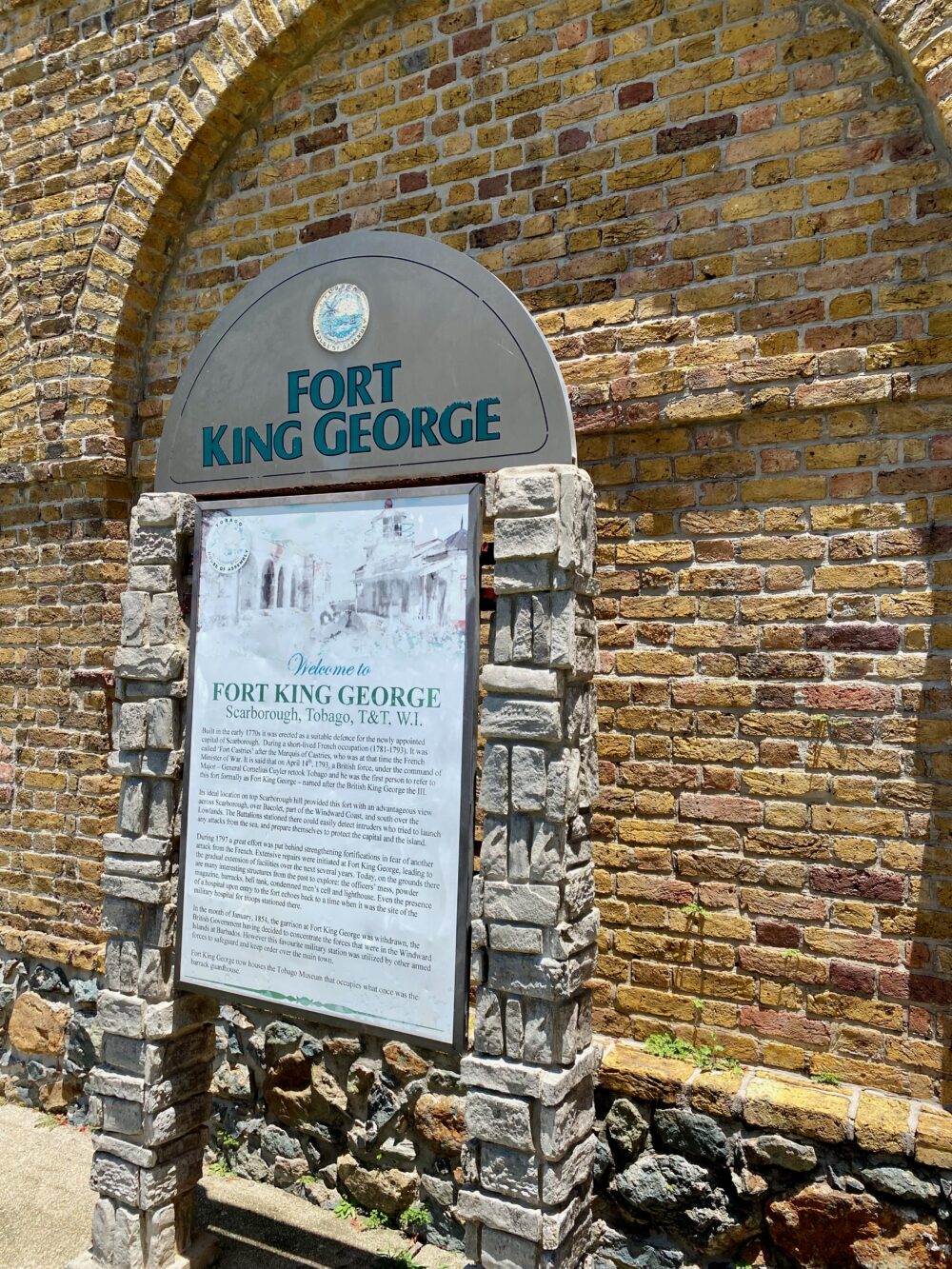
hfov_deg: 53.1
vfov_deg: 67.3
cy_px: 634
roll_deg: -2.2
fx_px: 953
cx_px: 476
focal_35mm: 26
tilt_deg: +3.3
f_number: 1.8
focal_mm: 4.25
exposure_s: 1/1629
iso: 32
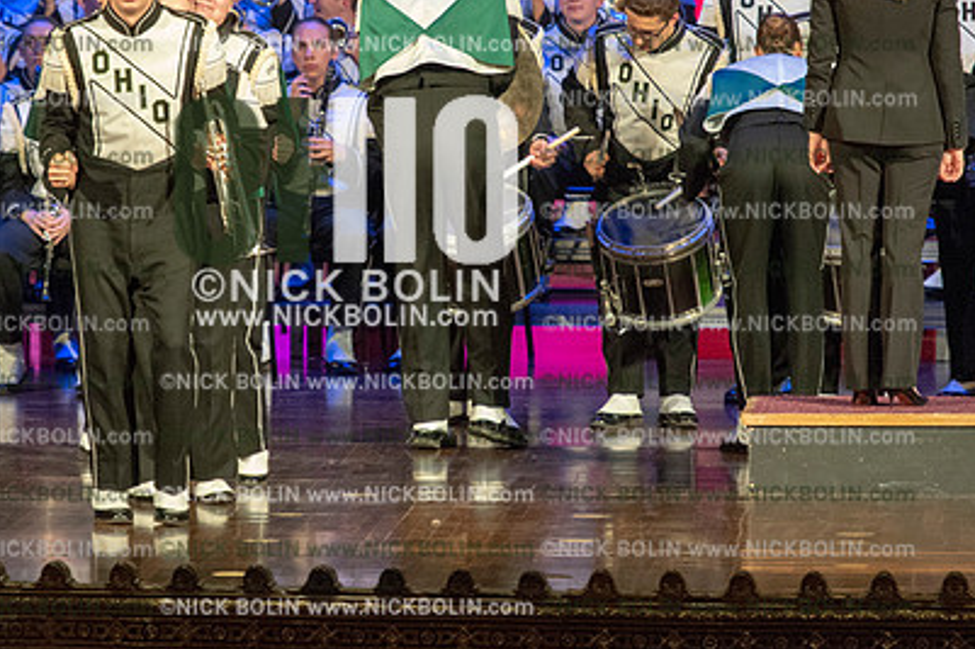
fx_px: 9394
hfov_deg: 5.9
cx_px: 345
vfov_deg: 4.0
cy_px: 211
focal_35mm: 347
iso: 8000
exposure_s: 1/250
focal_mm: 240
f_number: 5.6
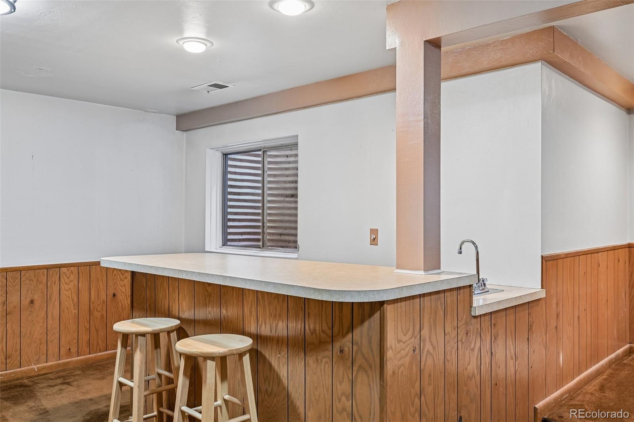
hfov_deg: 61.9
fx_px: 528
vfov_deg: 43.6
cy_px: 211
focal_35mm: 30
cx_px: 317
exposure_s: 1/13
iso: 400
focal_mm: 30
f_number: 9
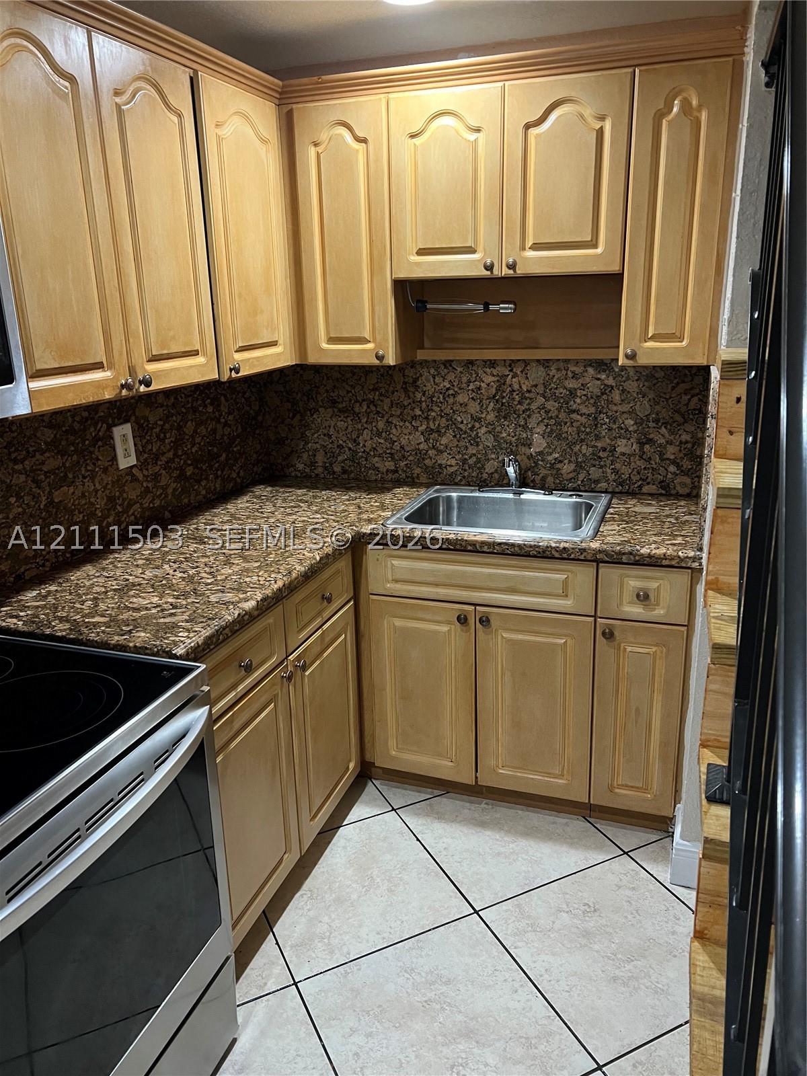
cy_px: 538
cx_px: 404
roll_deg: +1.2
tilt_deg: -16.6
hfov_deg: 53.1
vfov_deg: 67.3
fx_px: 808
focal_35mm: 26
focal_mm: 5.7
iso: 250
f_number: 1.5
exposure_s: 1/60
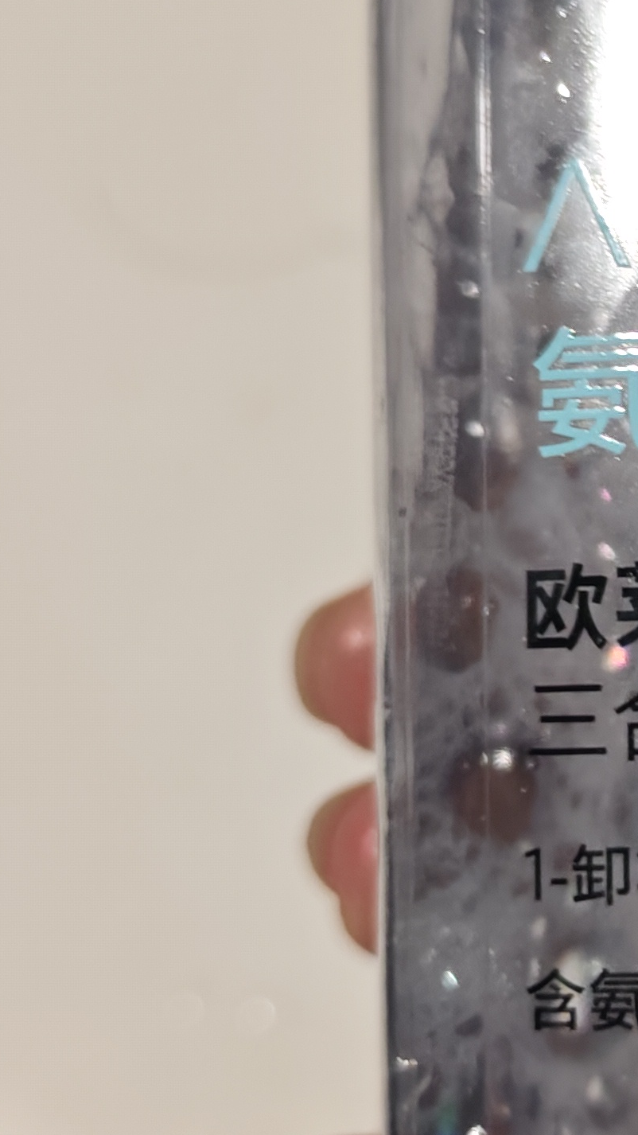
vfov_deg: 29.3
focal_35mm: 72
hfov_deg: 15.4
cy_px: 501
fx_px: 2166
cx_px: 984
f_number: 1.88
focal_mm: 5.56
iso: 421
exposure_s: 1/50
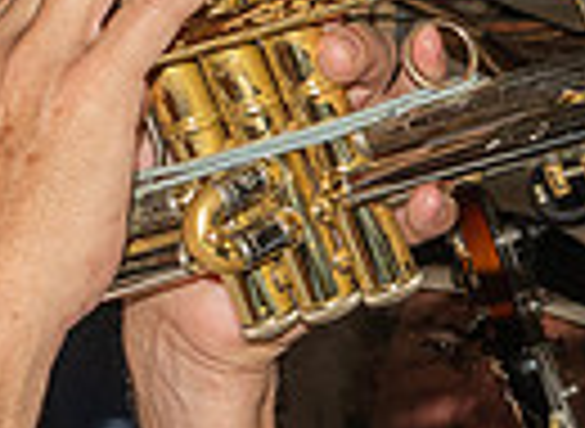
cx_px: 384
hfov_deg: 5.3
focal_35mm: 374
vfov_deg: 3.9
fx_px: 6263
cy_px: 82
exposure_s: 1/100
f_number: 9
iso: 800
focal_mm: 42
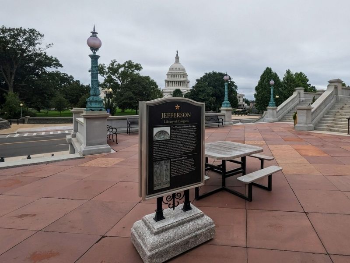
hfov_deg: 94.5
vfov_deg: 78.1
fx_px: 162
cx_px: 175
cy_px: 132
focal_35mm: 16
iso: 52
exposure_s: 1/943
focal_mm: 2.22
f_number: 2.2
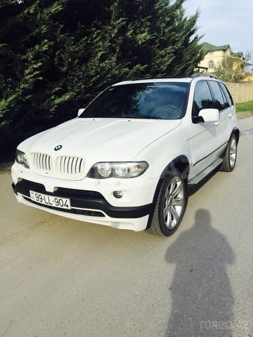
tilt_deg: -13.8
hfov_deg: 48.2
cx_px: 126
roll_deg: +2.8
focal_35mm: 29
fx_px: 283
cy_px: 168
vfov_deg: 61.7
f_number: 2.2
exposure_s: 1/2083
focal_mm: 4.15
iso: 32
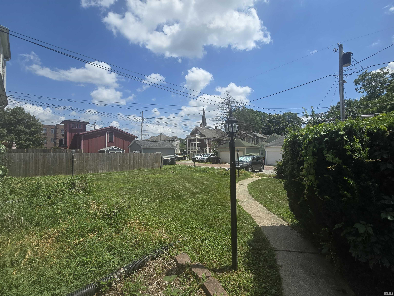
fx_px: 148
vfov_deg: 89.9
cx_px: 197
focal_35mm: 13
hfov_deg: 106.2
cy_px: 148
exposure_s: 1/3220
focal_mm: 2.2
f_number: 2.2
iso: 50
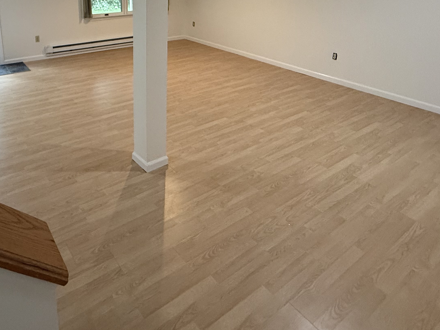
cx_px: 146
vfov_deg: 48.9
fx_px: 330
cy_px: 51
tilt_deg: -14.3
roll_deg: -0.2
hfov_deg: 65.5
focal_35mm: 26
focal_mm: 2.22
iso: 500
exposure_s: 1/60
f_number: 2.2
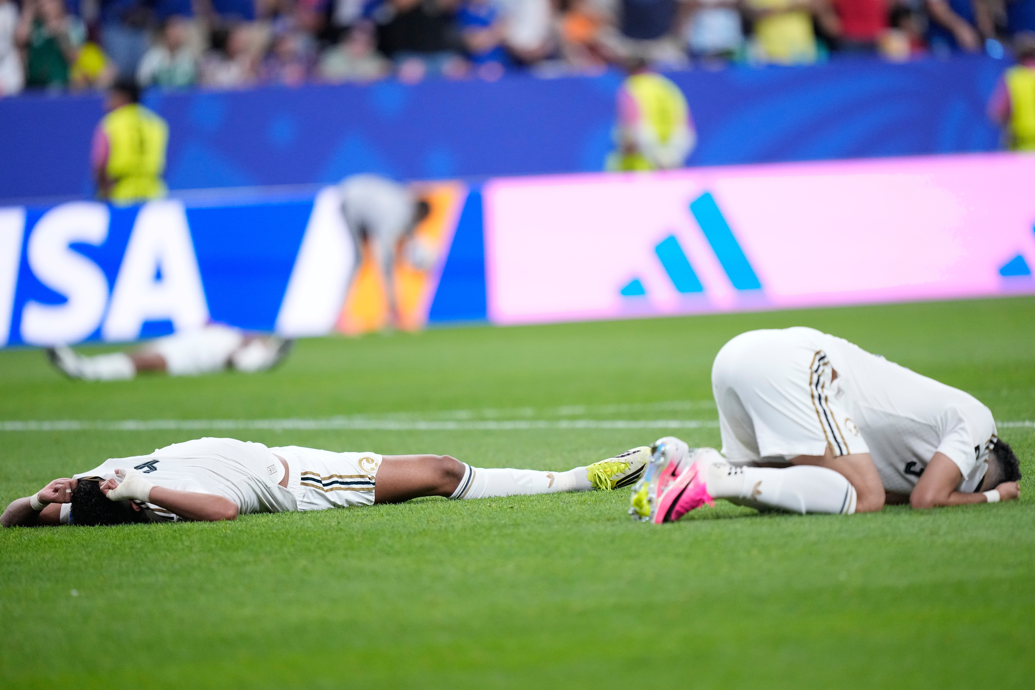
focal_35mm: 400
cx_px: 518
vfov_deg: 3.4
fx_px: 11499
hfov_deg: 5.2
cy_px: 345
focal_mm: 400
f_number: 2.8
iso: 4000
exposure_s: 1/2500
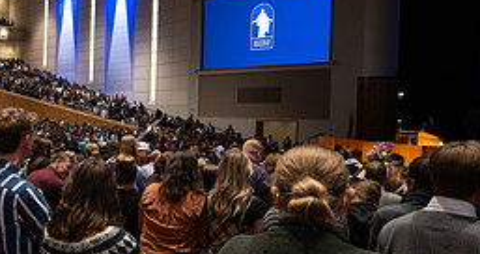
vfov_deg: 24.8
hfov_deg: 40.7
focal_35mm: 46
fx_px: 577
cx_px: 25
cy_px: 135
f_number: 4
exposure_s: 1/50
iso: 2000
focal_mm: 17
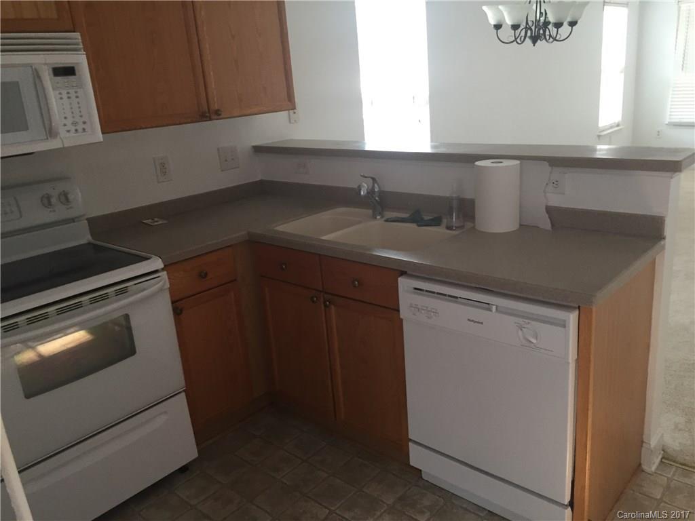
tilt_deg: -18.7
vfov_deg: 48.2
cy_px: 260
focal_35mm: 29
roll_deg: +3.6
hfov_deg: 61.7
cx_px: 348
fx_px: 582
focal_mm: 4.15
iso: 50
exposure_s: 1/30
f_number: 2.2
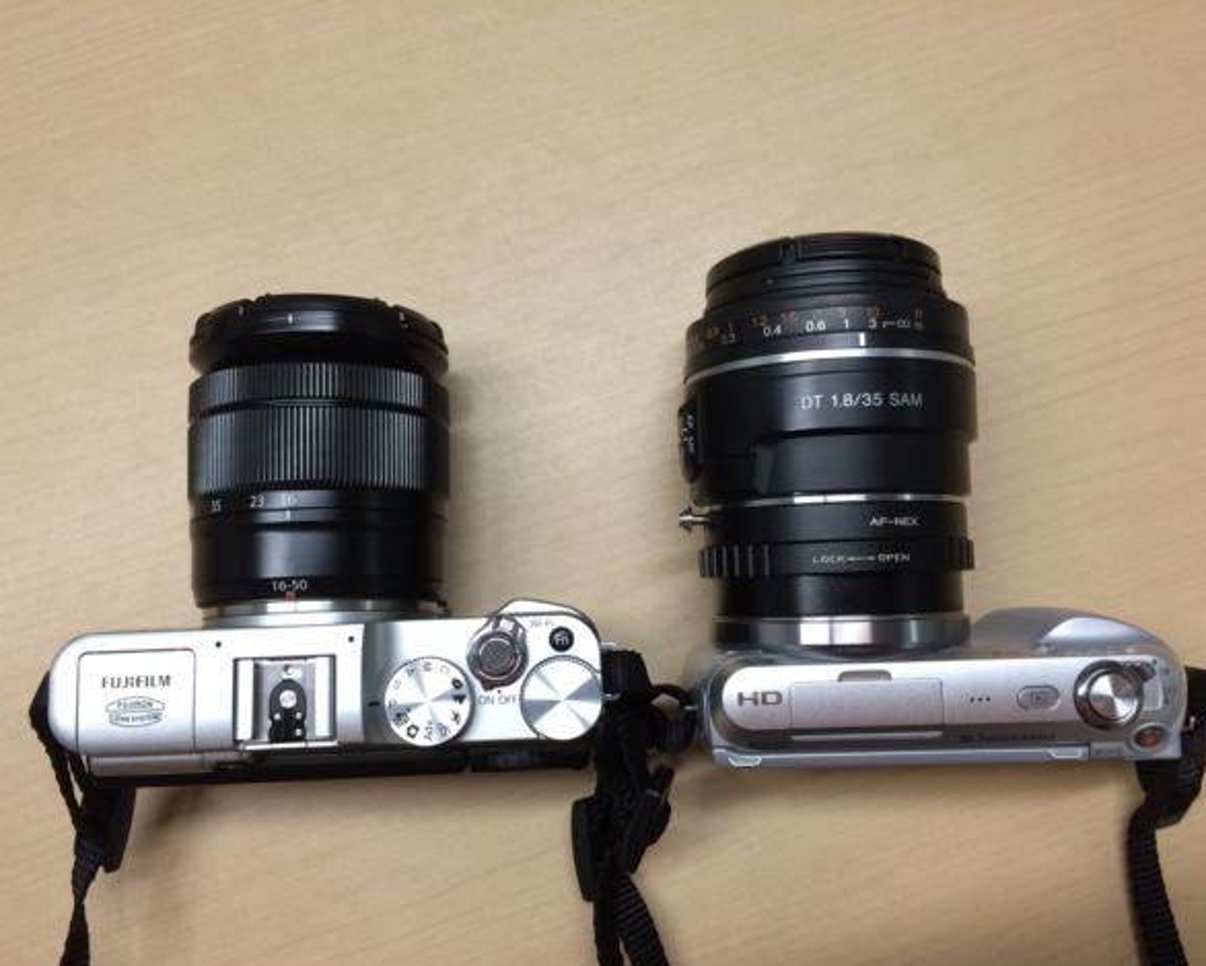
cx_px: 597
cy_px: 492
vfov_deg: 45.8
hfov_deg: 55.7
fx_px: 1142
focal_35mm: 32
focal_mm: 4.12
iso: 80
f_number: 2.2
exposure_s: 1/30
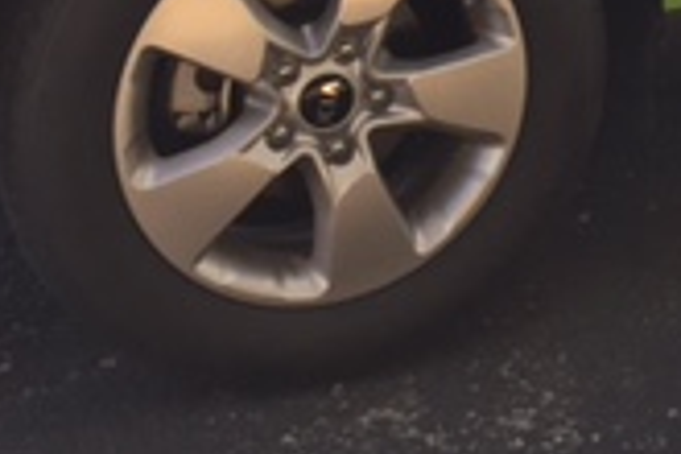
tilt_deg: -8.0
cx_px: 842
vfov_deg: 11.0
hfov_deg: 16.7
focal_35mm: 117
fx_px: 2213
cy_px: -351
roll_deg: -1.0
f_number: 2.2
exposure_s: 1/860
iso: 32
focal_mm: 4.15
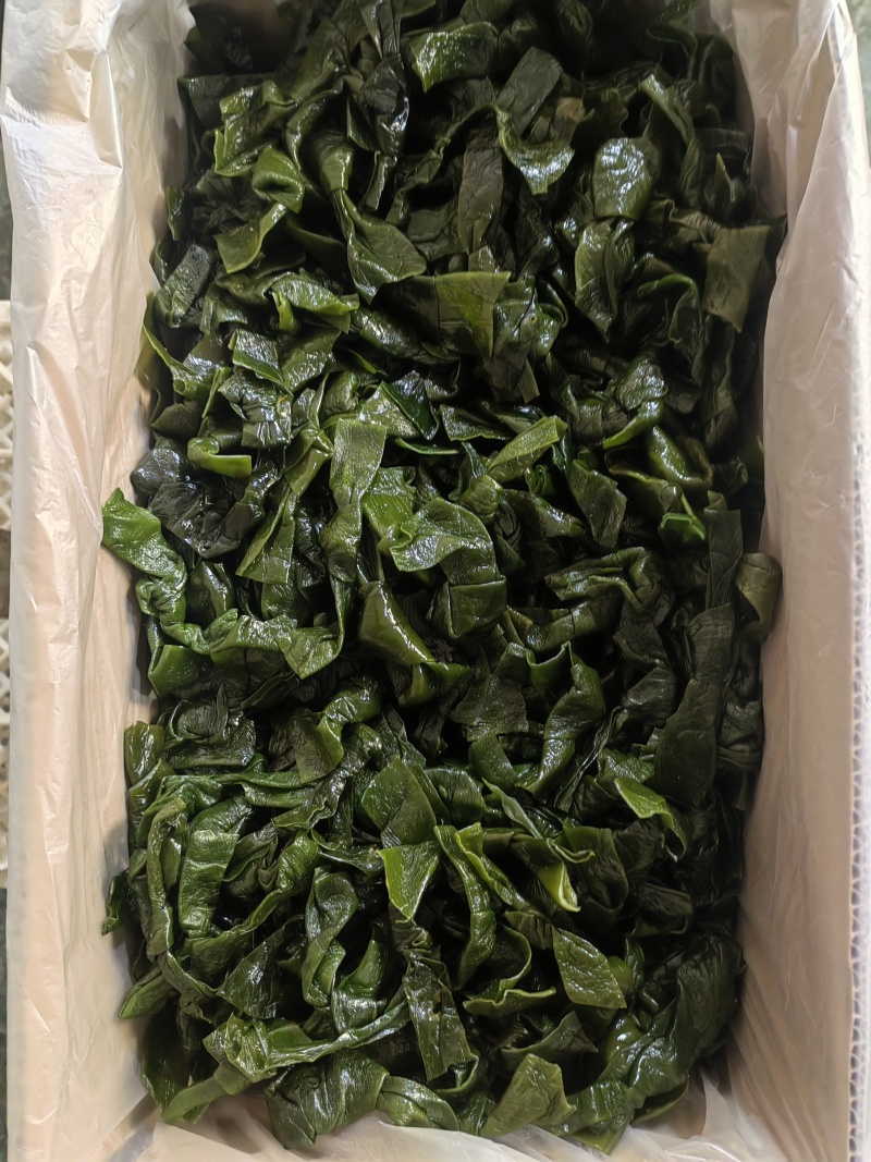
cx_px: 436
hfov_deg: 51.3
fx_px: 906
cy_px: 581
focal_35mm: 27
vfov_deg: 65.3
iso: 320
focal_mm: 5.52
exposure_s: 1/25
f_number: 1.9
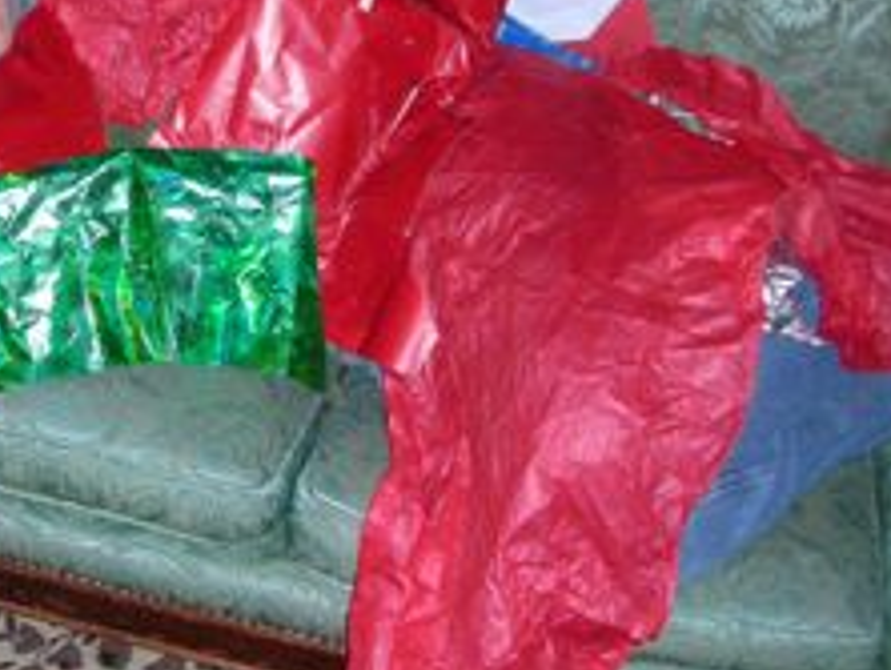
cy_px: 197
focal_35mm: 63
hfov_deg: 29.9
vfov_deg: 23.2
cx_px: 165
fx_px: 1623
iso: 400
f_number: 2.8
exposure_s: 1/60
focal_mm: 5.8
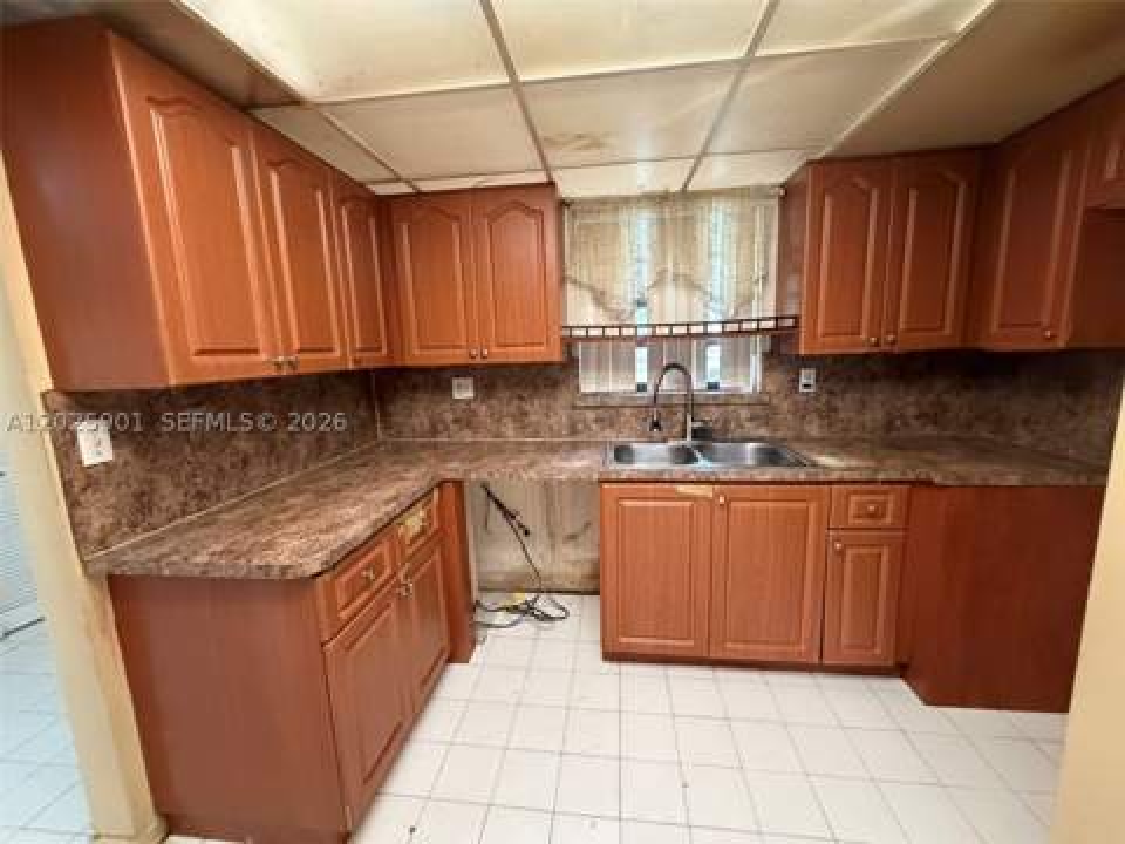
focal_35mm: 14
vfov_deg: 85.7
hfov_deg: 102.1
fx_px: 455
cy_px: 422
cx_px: 562
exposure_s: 1/60
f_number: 2.2
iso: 640
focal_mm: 2.22
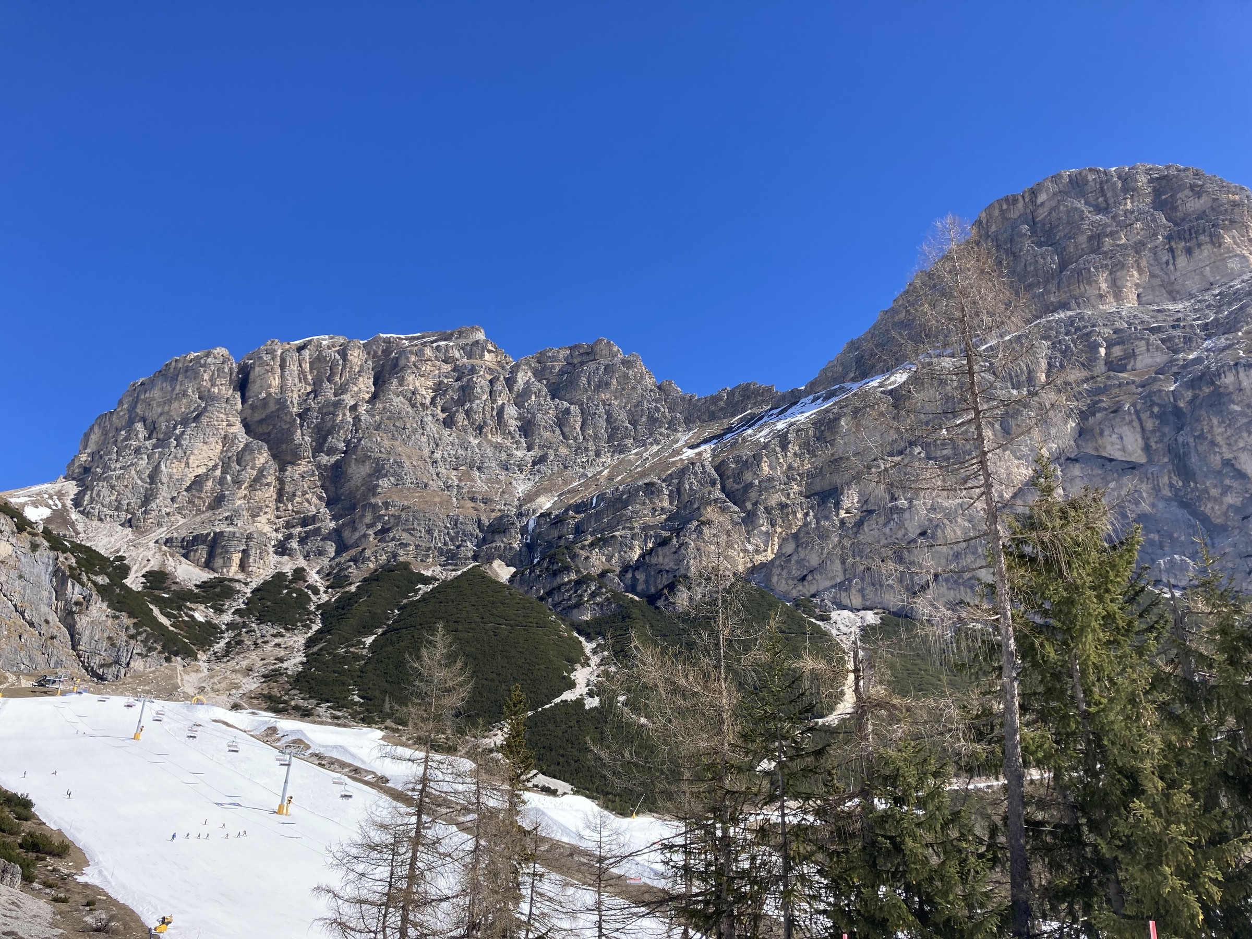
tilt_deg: +23.3
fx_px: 1013
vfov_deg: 49.7
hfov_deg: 63.4
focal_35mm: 28
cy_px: 470
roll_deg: -1.8
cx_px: 626
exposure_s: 1/1333
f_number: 1.8
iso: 20
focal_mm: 3.99
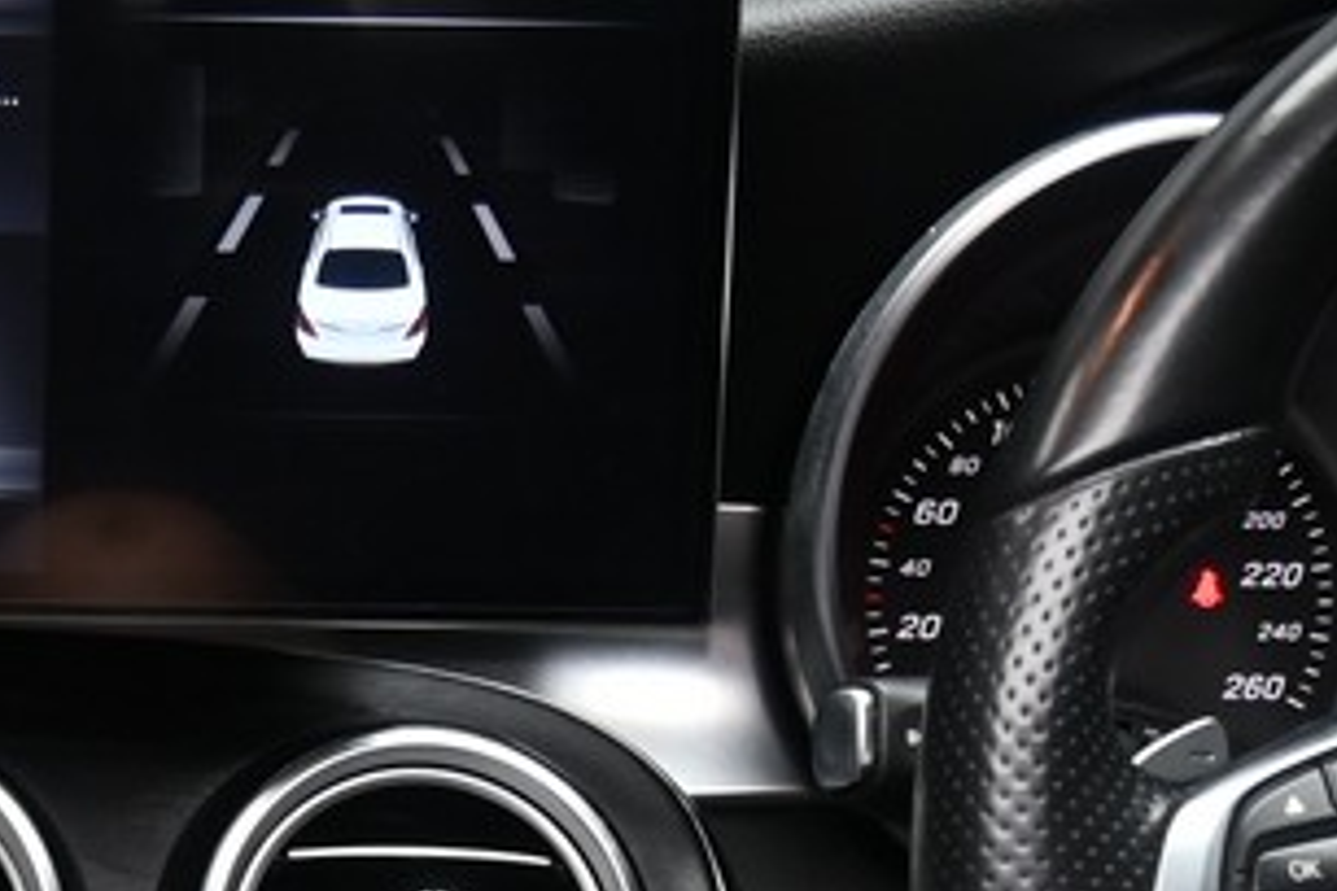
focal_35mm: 162
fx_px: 6016
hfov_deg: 12.5
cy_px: 1422
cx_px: -157
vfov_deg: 8.3
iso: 560
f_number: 5.6
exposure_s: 1/90
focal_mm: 30
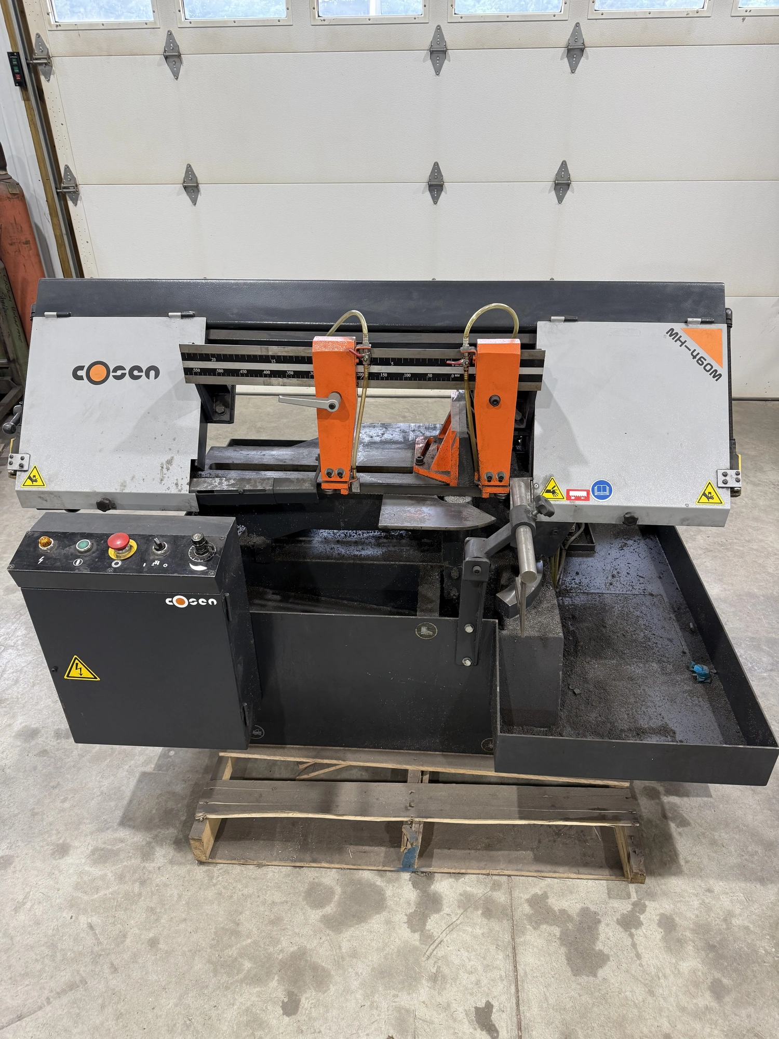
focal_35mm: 24
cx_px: 390
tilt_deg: -32.8
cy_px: 520
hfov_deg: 56.8
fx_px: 720
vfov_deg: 71.6
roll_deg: -0.1
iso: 160
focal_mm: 6.76
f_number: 1.78
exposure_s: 1/120
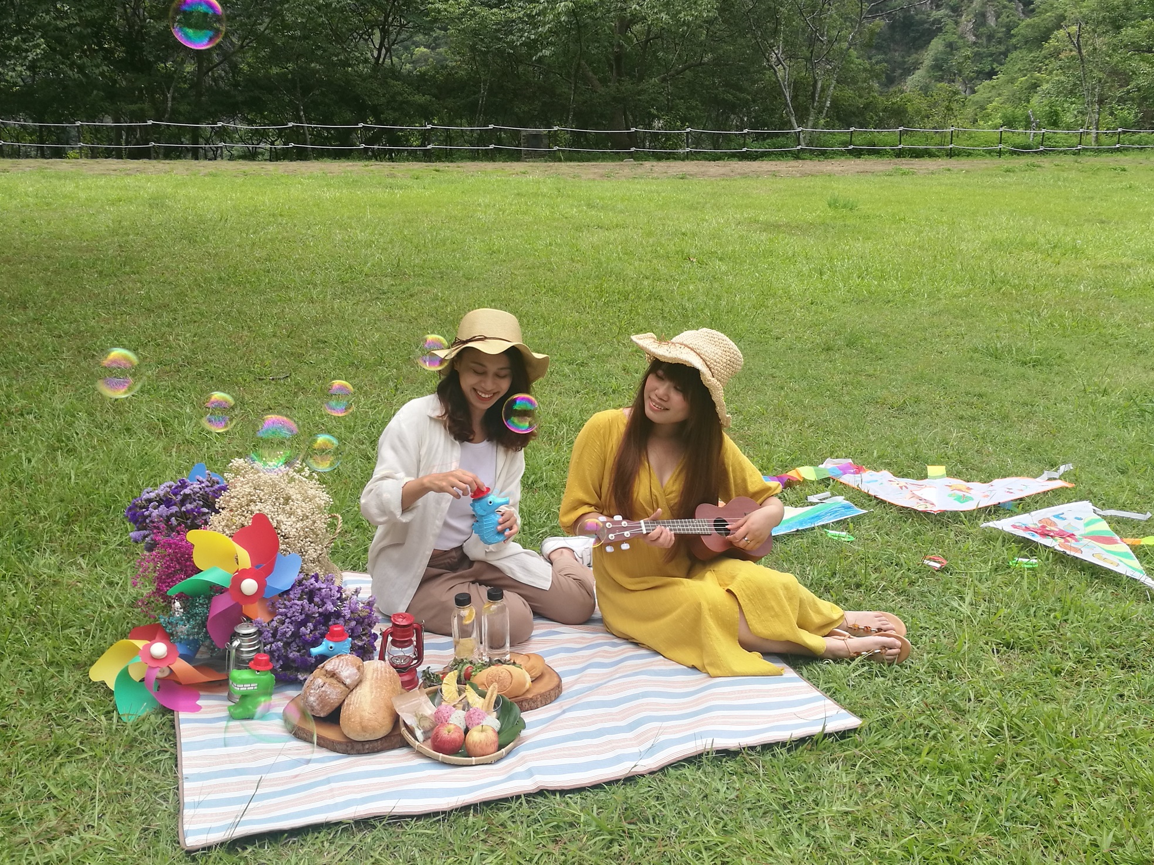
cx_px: 577
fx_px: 1200
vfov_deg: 39.7
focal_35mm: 36
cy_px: 432
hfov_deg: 51.4
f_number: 2.2
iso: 50
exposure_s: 1/117
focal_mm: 4.5
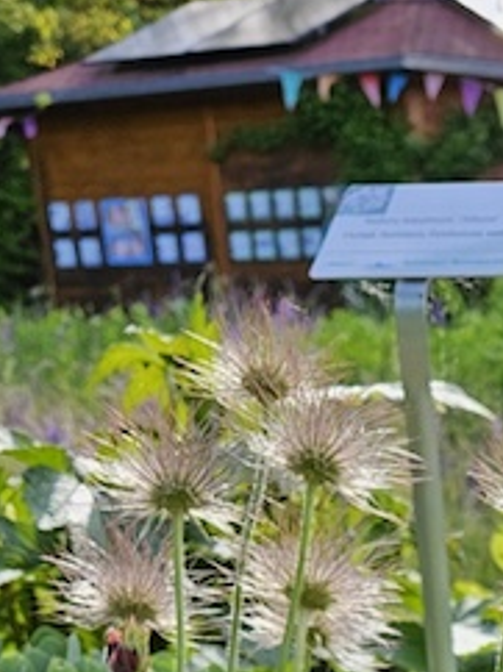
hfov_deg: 17.2
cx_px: 673
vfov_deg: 19.9
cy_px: 1105
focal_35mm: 80
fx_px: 1553
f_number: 1.8
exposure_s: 1/526
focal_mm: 5.4
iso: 32
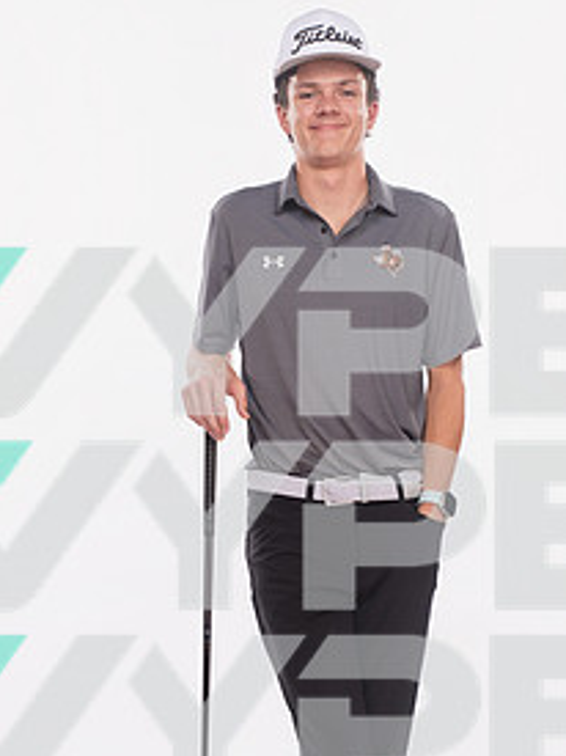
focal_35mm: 66
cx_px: 272
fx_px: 1440
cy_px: 528
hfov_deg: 22.2
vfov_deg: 29.1
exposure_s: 1/320
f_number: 5.6
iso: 250
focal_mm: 42
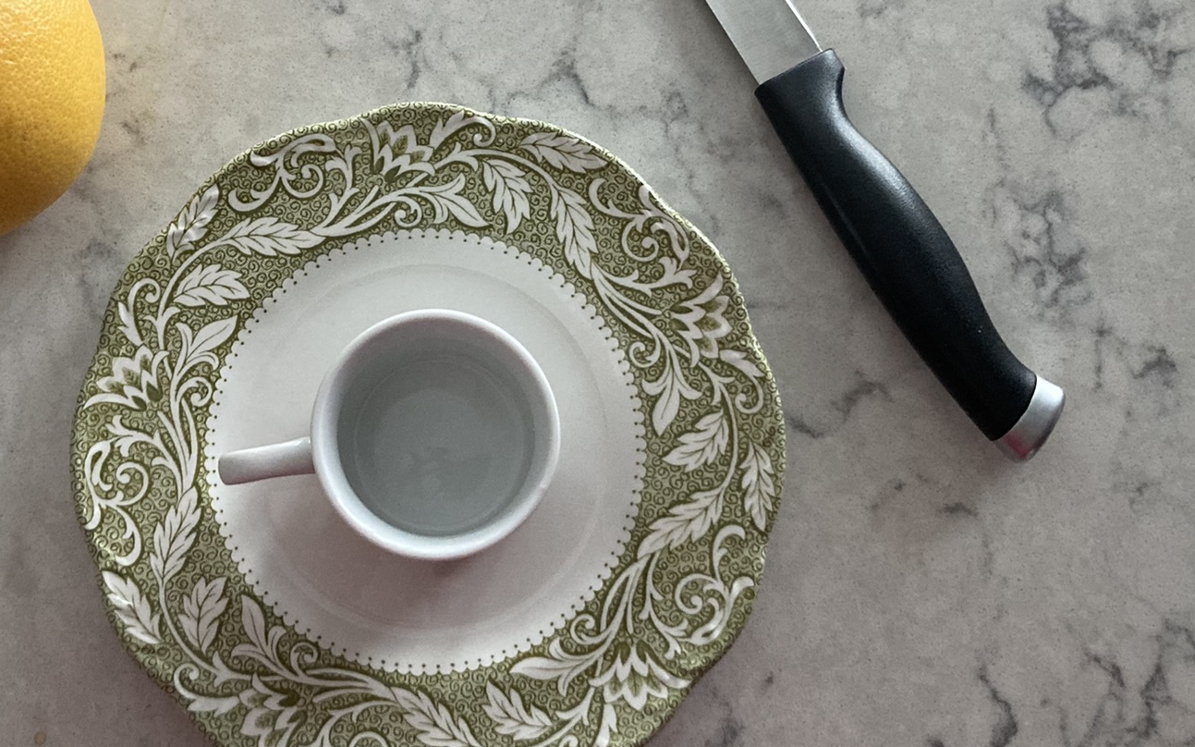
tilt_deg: -81.4
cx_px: 432
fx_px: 1531
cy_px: 281
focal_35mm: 47
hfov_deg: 42.3
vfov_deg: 27.3
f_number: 1.8
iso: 320
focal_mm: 3.99
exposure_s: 1/58
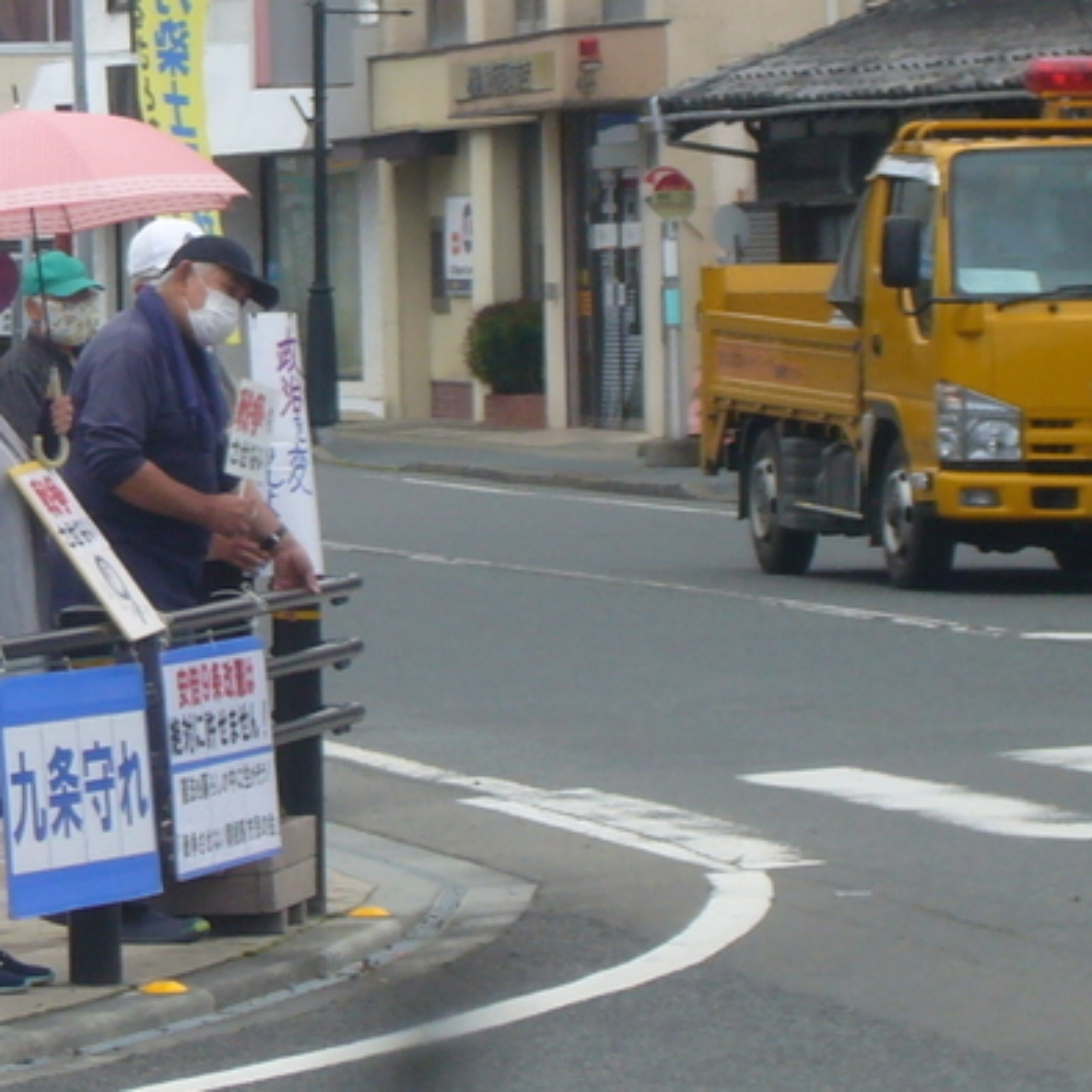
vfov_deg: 6.4
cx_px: -340
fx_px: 9779
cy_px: 362
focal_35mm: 274
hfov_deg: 6.3
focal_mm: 16.8
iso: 80
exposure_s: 1/320
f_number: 5.6
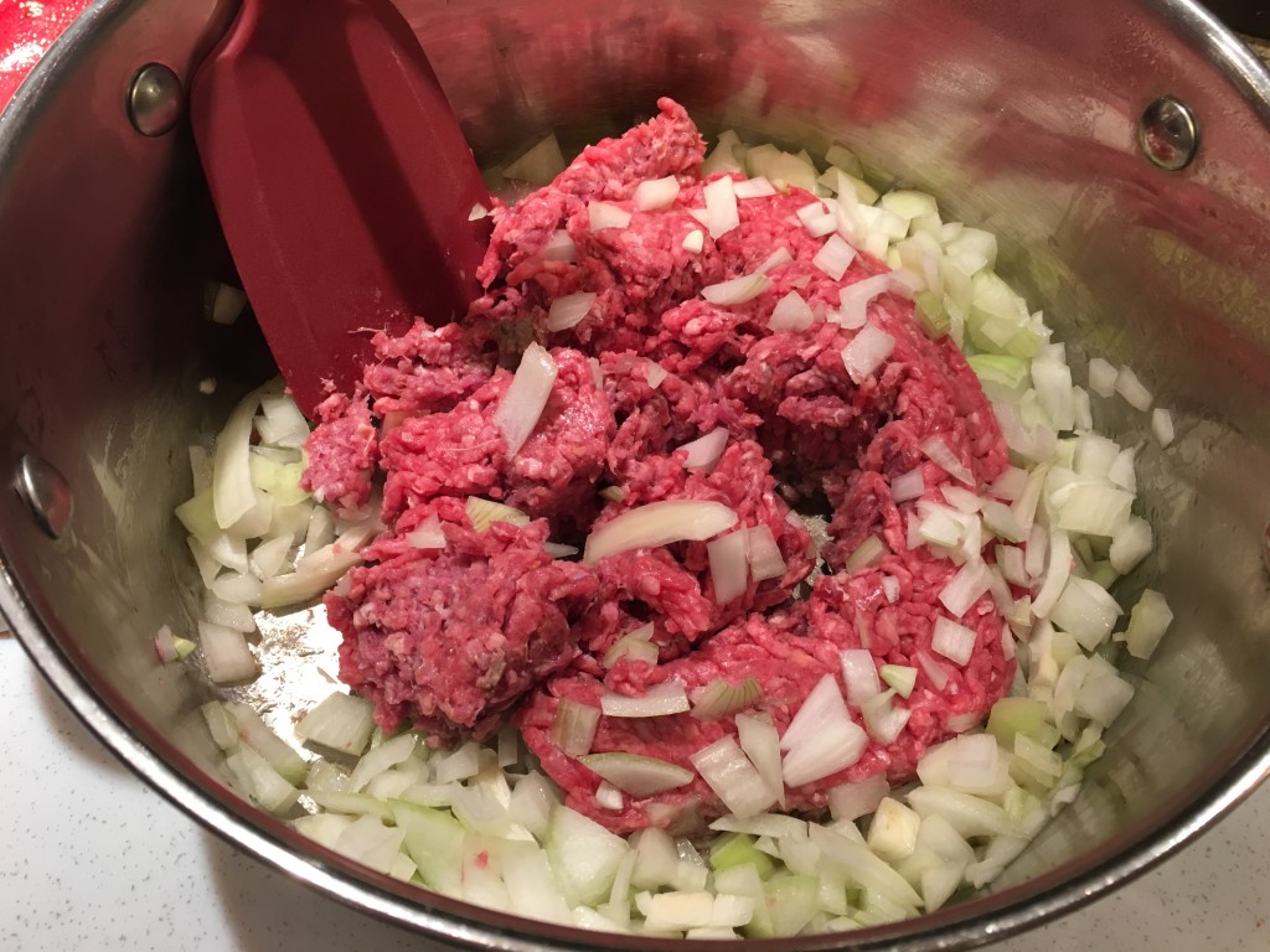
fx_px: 1064
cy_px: 476
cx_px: 635
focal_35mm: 29
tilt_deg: -60.0
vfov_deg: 48.2
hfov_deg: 61.7
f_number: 2.2
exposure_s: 1/30
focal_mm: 4.15
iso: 100
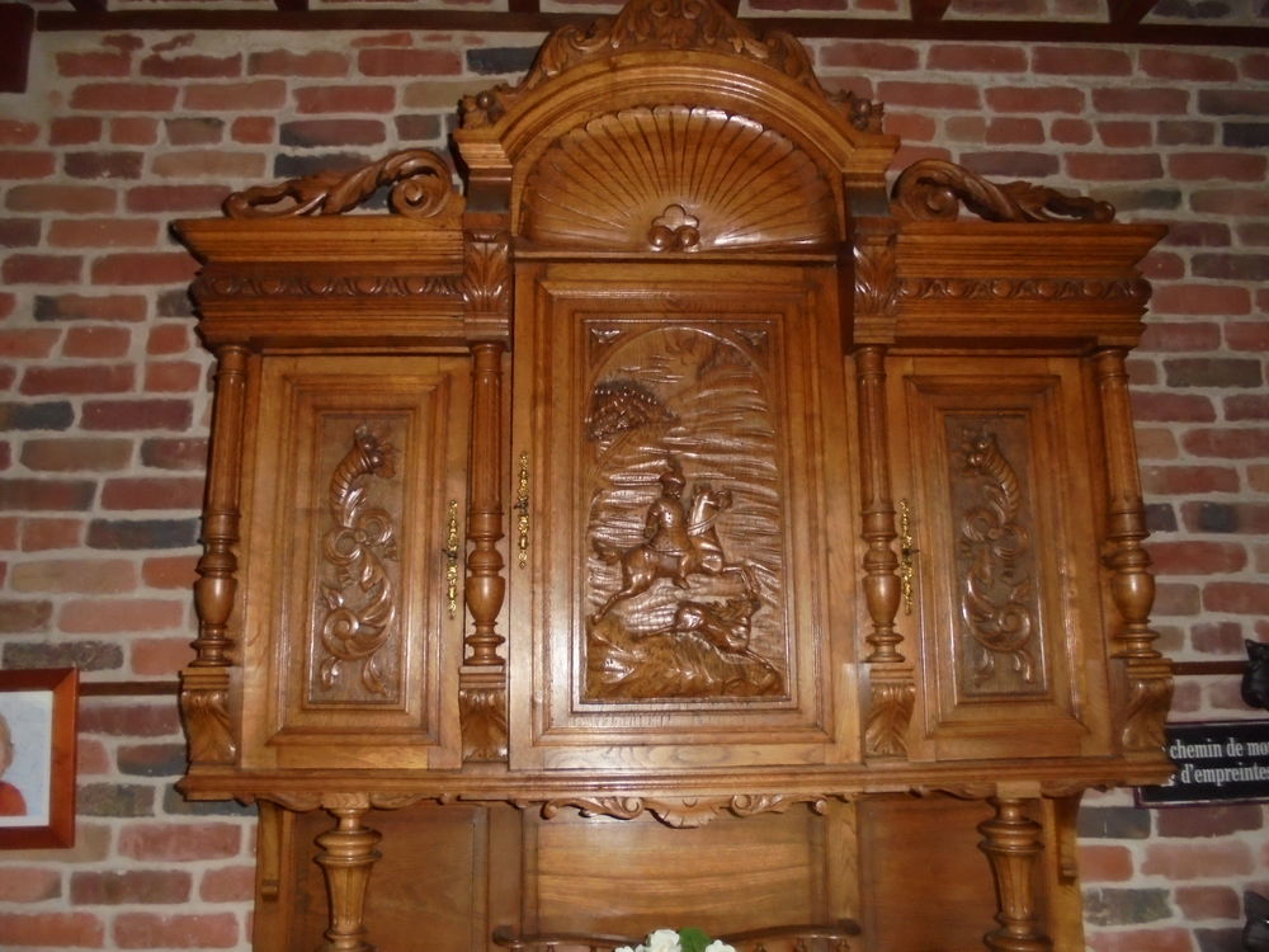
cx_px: 634
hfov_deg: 67.3
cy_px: 476
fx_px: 953
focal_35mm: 26
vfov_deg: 53.1
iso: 400
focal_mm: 4.6
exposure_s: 1/30
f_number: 3.5
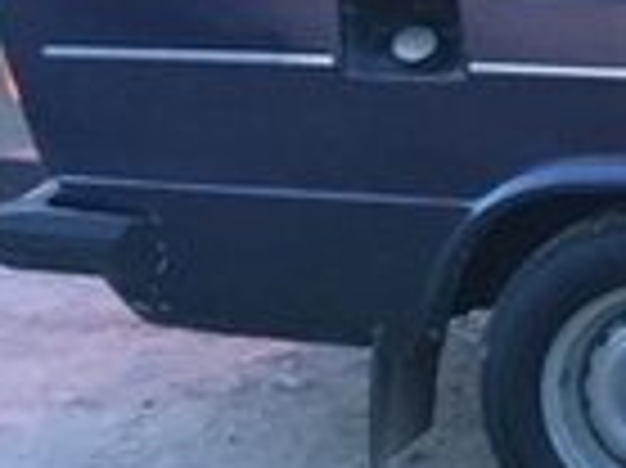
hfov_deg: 12.1
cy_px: 200
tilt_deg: -14.6
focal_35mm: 138
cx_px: 1396
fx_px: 2493
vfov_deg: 10.7
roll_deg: -1.4
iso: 125
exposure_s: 1/33
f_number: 2.2
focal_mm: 4.15
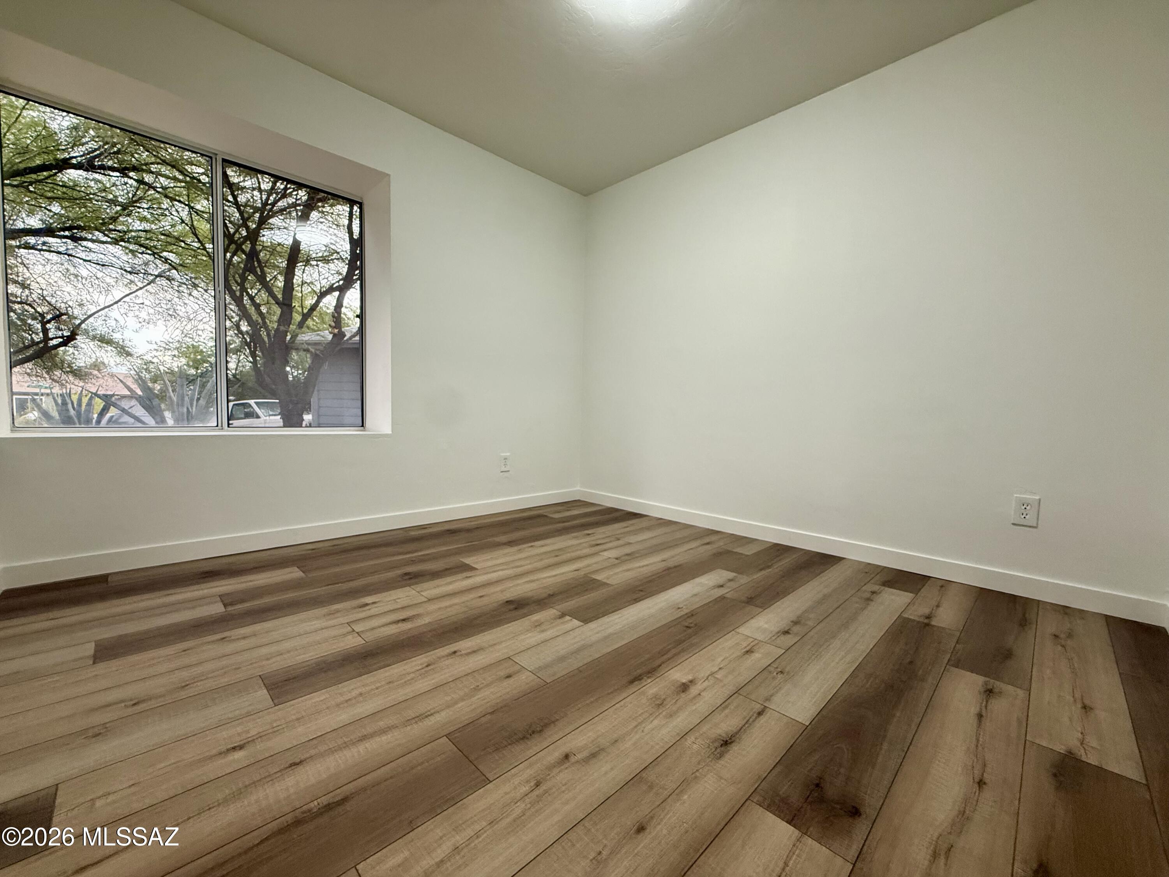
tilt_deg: -3.6
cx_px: 584
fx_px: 473
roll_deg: -1.5
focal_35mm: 14
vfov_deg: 85.7
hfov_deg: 102.1
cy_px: 438
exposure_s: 1/120
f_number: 2.2
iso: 400
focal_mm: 2.22
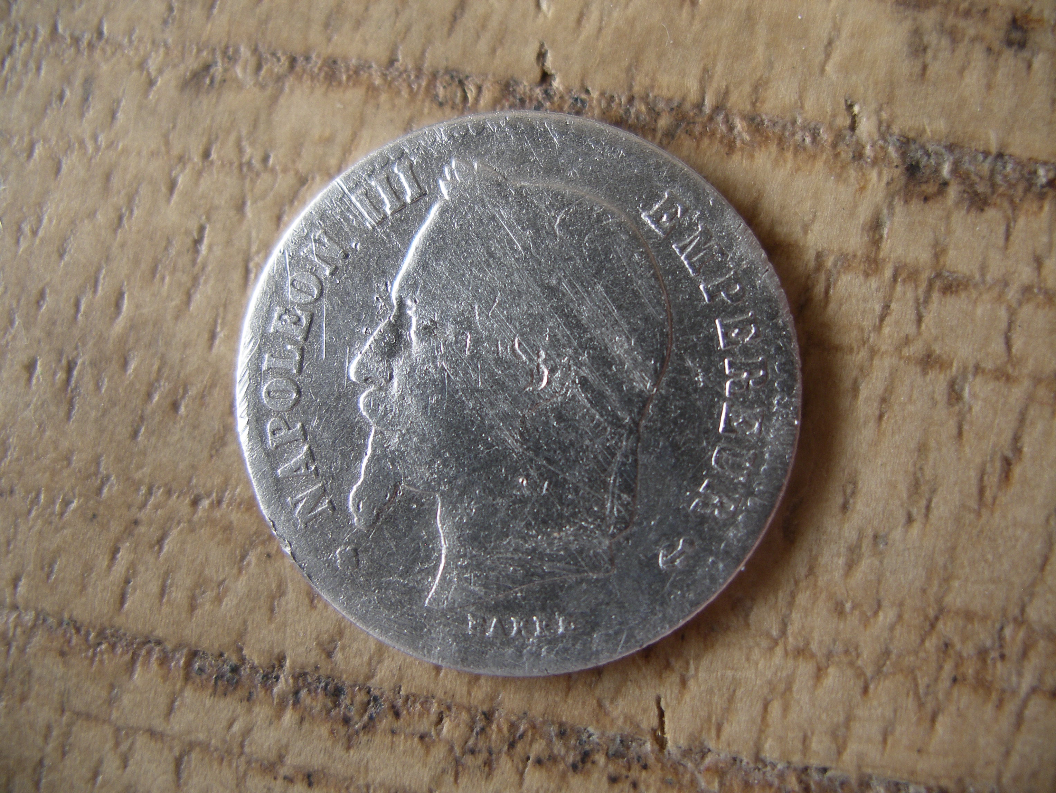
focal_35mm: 37
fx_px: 1129
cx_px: 528
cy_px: 396
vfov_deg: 38.7
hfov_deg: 50.1
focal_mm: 7.8
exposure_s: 1/40
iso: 80
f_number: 2.8
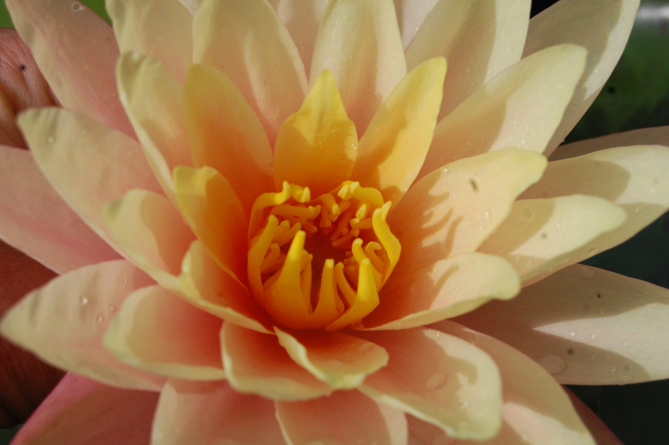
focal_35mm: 82
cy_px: 222
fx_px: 1532
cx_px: 334
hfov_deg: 24.6
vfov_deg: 16.5
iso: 200
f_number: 10
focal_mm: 55
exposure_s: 1/400
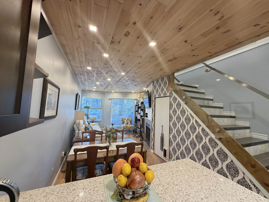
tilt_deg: +5.5
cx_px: 134
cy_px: 101
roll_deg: -2.6
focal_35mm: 14
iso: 400
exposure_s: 1/60
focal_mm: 2.22
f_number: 2.2
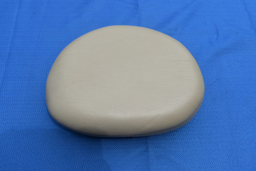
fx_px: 246
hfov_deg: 55.1
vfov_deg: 38.4
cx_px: 128
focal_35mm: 34
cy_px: 86
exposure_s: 1/640
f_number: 9
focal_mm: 23
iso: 200
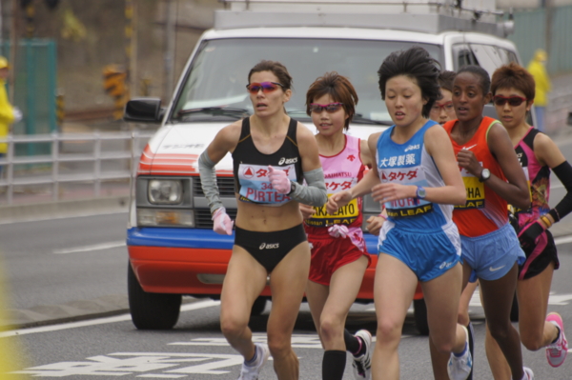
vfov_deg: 3.0
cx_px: 286
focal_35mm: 450
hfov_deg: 4.6
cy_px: 190
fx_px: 7144
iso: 200
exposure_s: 1/500
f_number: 5.6
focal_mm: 300
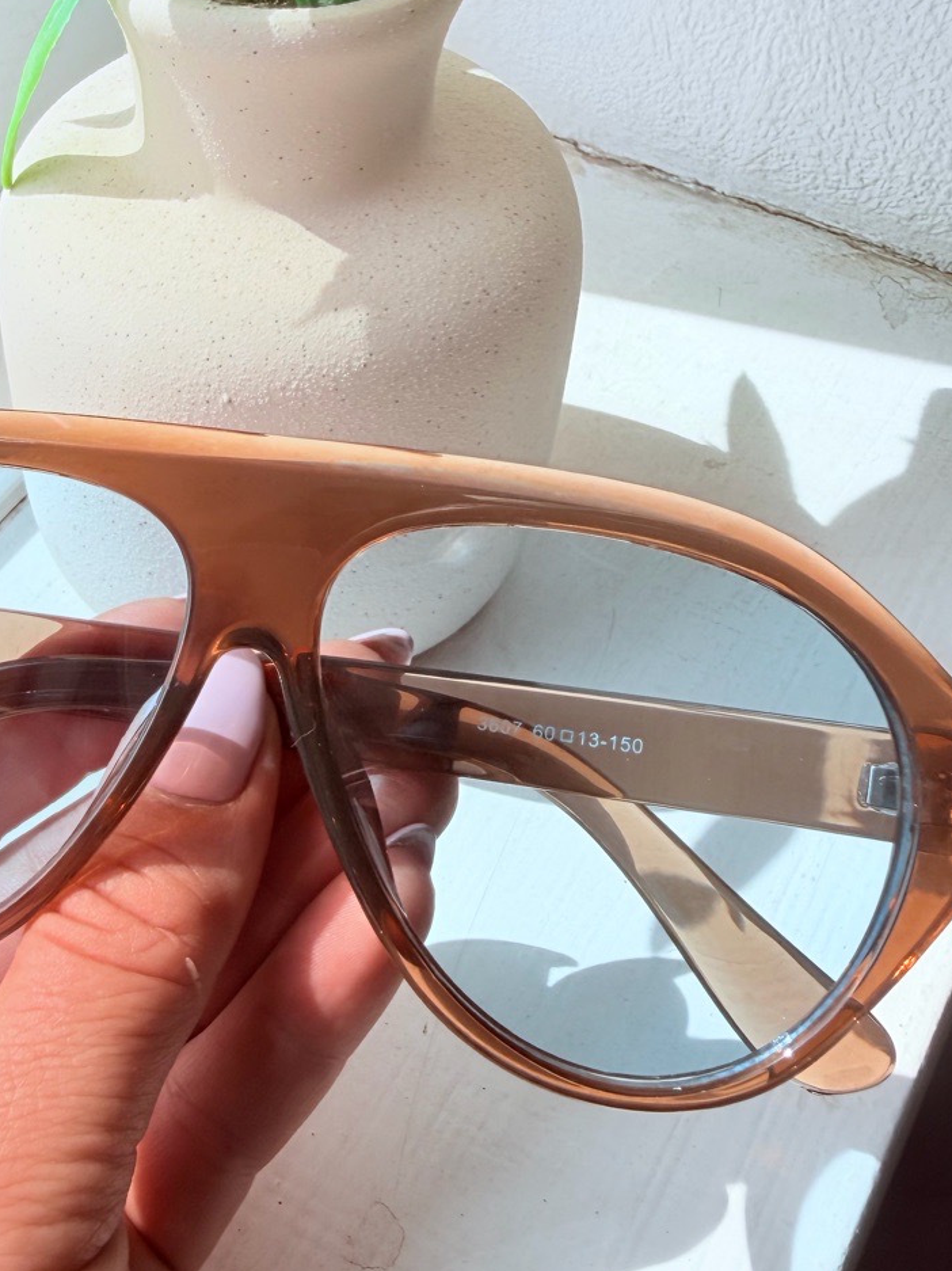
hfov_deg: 33.8
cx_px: 159
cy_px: 638
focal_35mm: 41
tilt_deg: -47.5
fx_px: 1504
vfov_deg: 45.8
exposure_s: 1/777
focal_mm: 2.22
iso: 32
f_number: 2.2
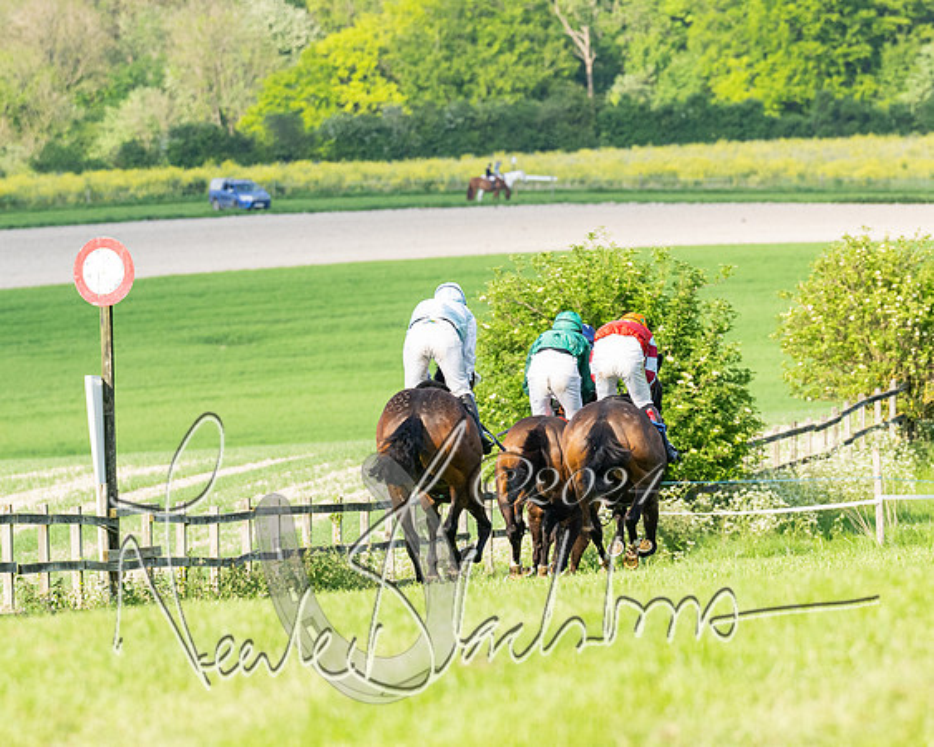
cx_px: 538
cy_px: 422
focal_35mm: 453
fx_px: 12529
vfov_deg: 3.4
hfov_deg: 4.3
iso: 400
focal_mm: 200
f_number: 5
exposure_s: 1/1600
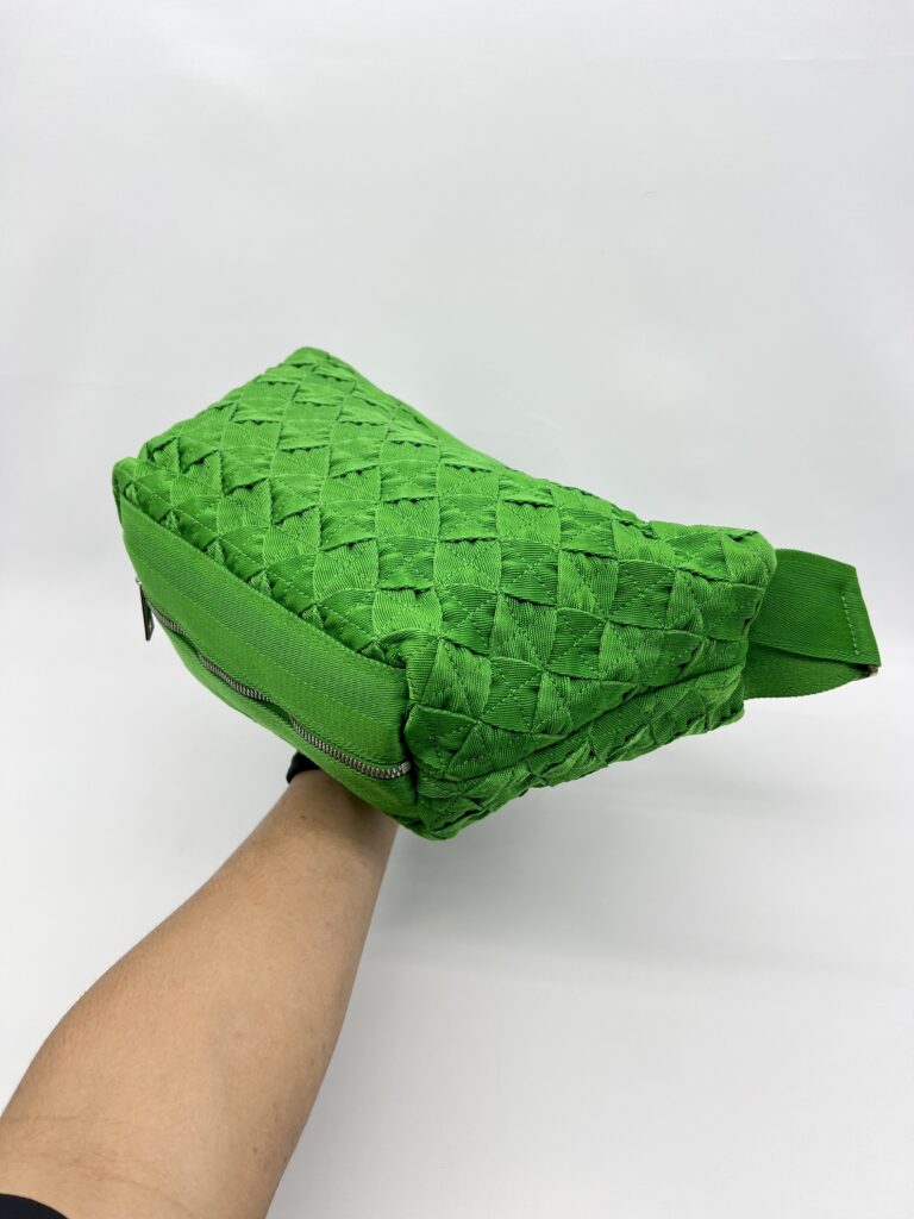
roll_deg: +1.6
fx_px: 915
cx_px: 457
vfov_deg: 67.3
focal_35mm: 26
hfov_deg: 53.1
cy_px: 610
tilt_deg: -33.5
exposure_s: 1/106
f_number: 1.5
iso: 32
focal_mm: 5.7
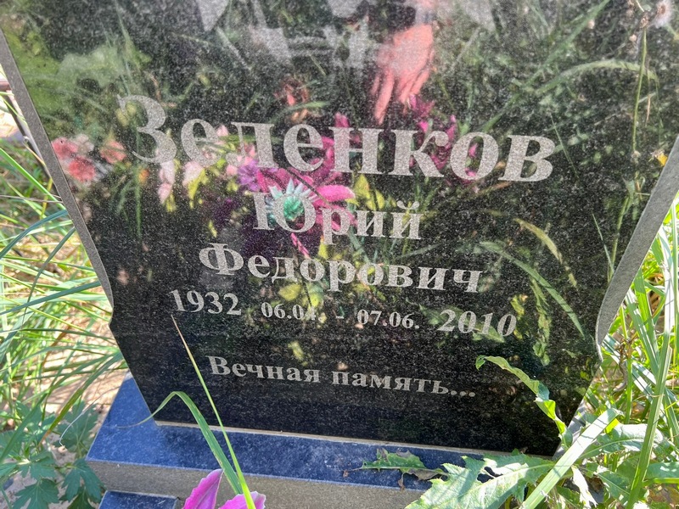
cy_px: 254
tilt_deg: -40.4
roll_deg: +7.3
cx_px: 340
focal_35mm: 26
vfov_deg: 53.1
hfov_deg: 67.3
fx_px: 510
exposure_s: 1/171
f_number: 1.5
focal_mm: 5.7
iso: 50
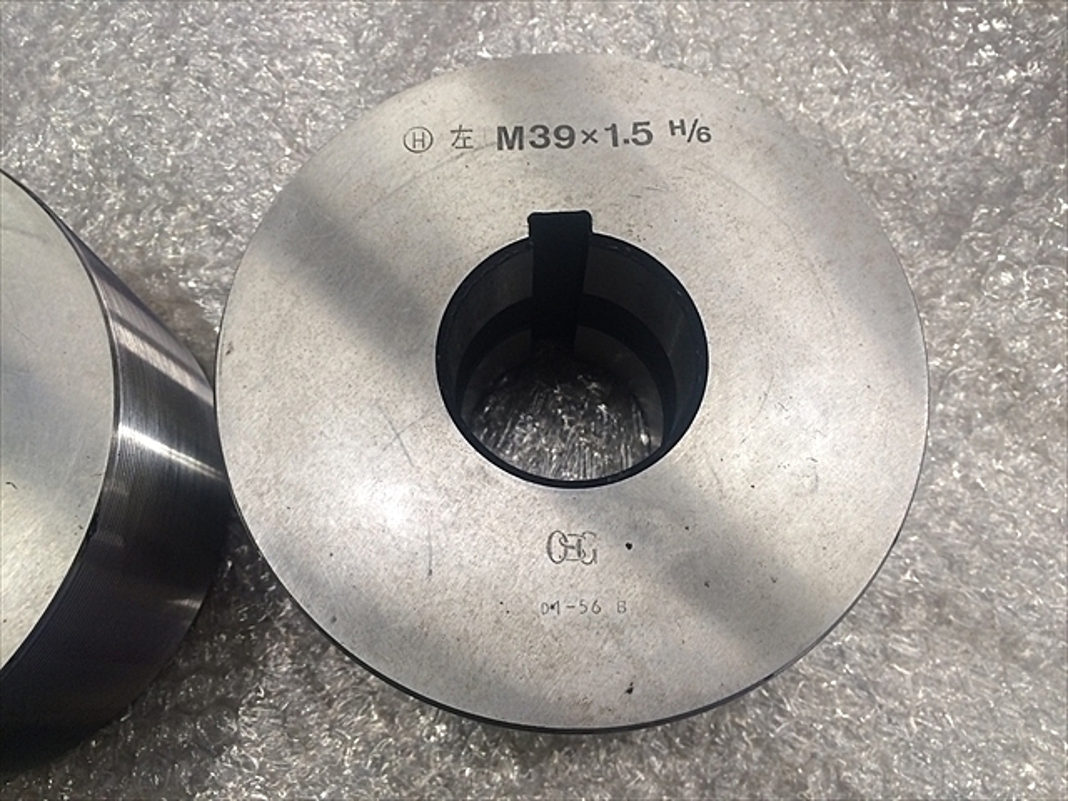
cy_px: 400
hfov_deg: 61.7
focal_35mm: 29
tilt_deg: -74.5
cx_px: 534
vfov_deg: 48.2
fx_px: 895
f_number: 2.2
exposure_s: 1/30
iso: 50
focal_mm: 4.15
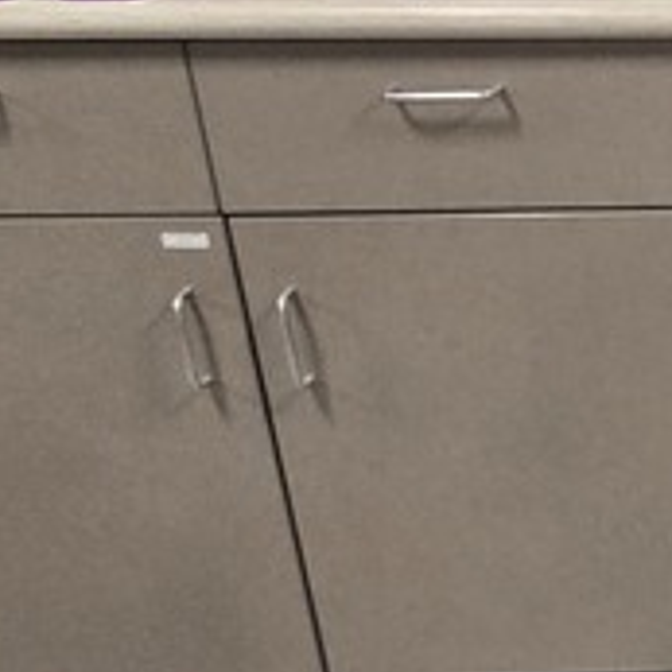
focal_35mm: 68
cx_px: 1169
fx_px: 1494
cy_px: 237
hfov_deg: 19.6
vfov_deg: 25.3
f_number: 2.2
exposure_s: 1/60
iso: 160
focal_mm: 2.2
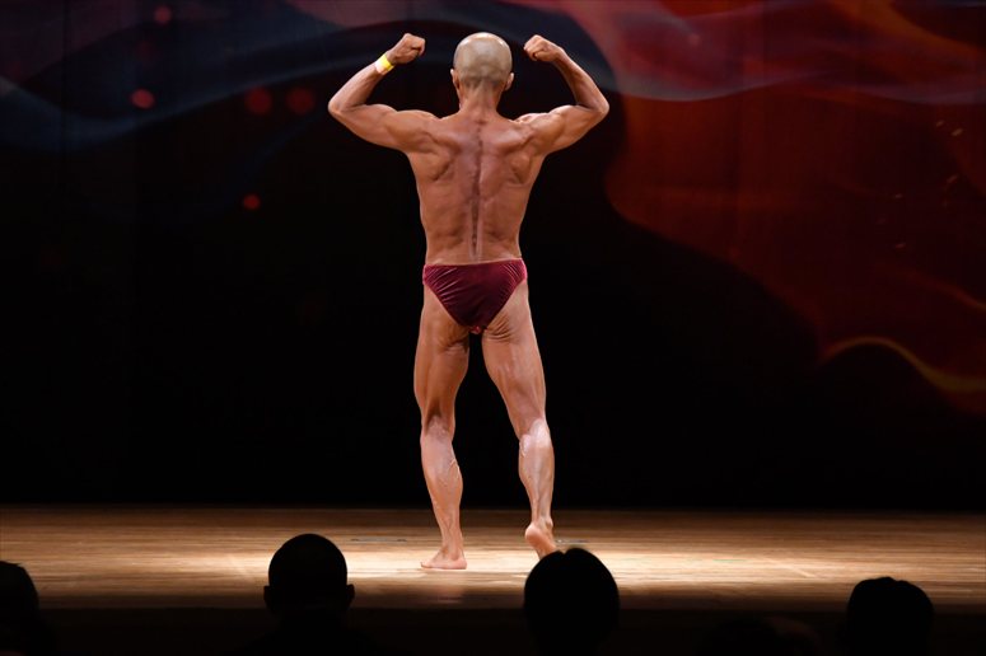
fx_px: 6981
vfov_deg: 5.4
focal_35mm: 255
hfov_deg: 8.1
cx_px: 493
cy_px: 328
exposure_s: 1/400
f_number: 5.6
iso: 4000
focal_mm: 170
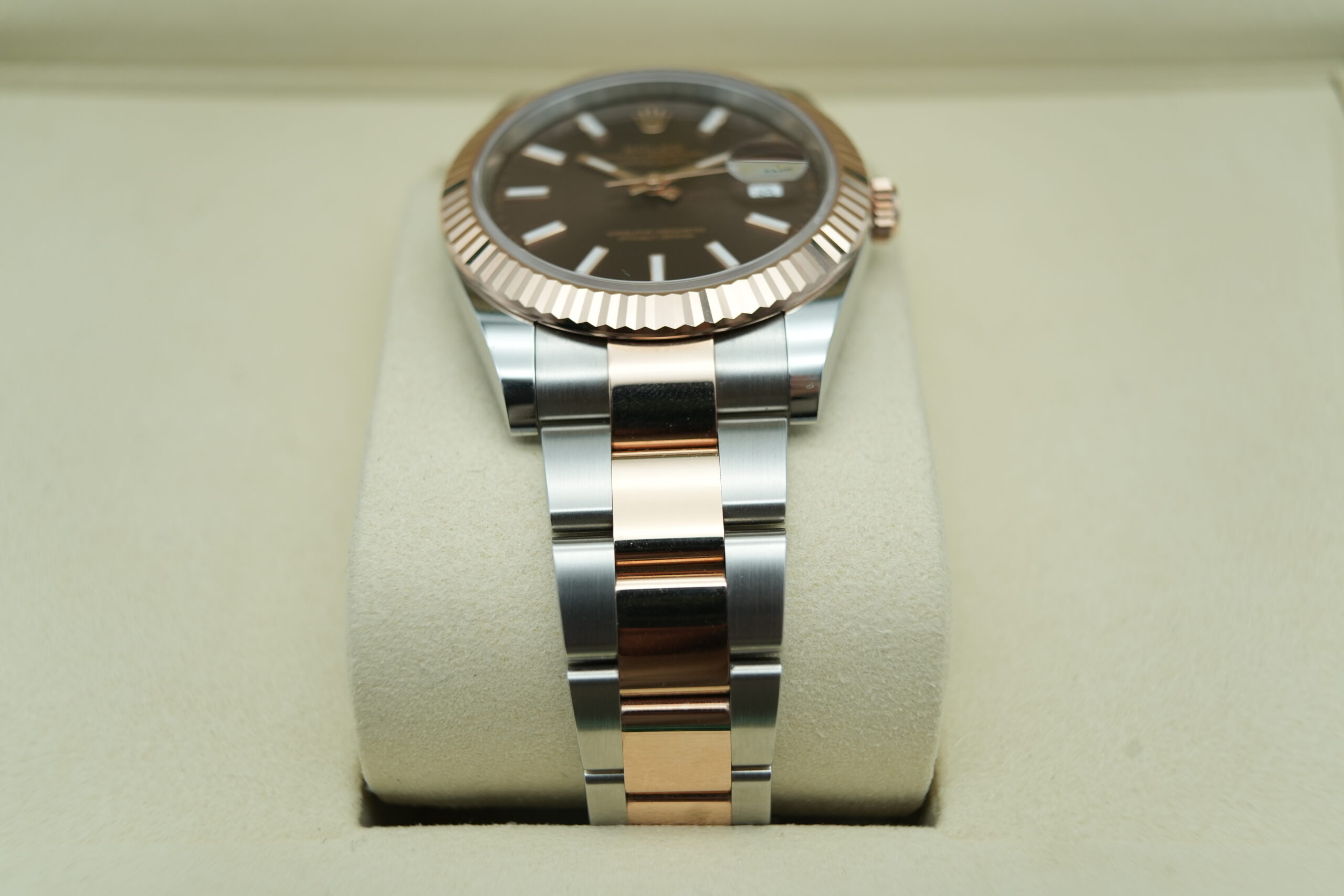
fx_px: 1307
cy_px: 448
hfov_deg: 54.4
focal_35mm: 35
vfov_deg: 37.9
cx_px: 672
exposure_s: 1/250
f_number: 5
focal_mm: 35
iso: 400
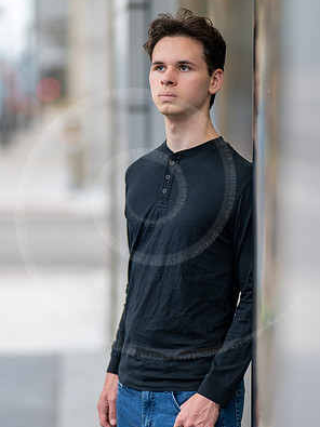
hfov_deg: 10.7
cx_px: 161
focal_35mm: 139
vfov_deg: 14.2
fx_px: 1714
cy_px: 219
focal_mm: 85
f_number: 1.3
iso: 250
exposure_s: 1/640
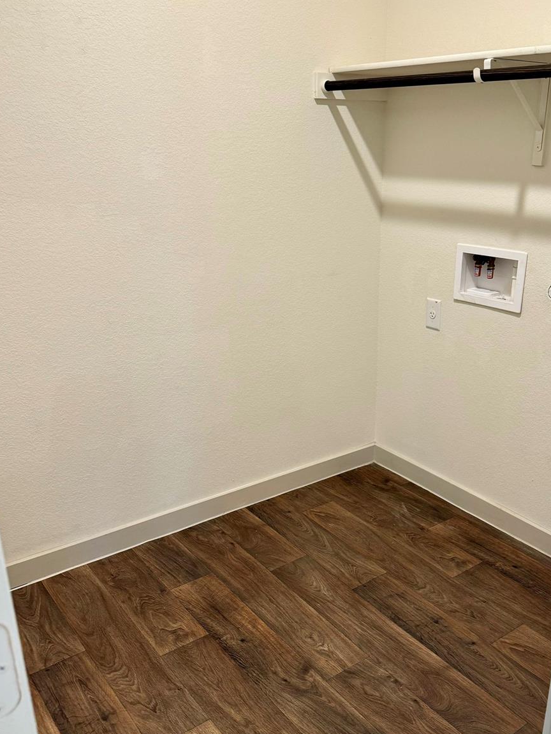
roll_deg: -0.3
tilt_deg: -21.3
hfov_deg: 43.8
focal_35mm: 32
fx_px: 679
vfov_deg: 56.7
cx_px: 341
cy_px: 396
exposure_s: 1/60
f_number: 1.78
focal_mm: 6.76
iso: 160
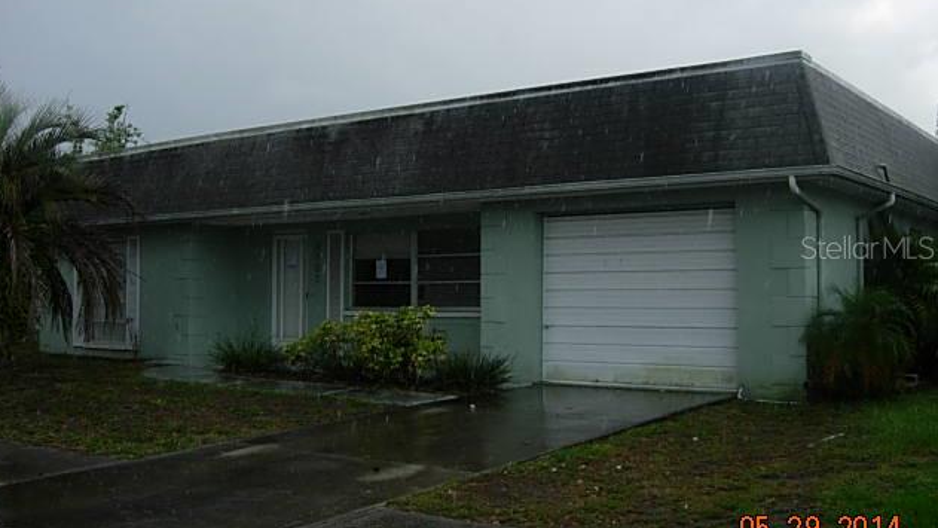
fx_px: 1045
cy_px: 247
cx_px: 465
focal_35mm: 42
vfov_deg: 28.3
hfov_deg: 48.4
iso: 64
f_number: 2.8
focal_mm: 7.8
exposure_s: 1/724
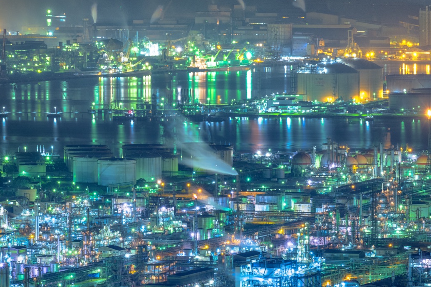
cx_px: 310
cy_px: 164
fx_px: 3700
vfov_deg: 4.4
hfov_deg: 6.7
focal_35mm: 309
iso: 200
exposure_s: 10
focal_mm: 200
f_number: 10
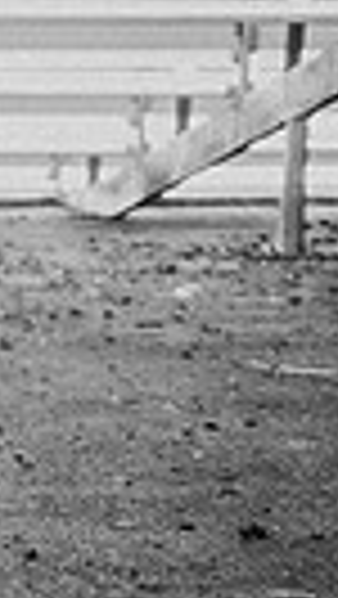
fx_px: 1765
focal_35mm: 111
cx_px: -811
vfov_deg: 18.7
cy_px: -7
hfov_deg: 8.4
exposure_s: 1/200
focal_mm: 24
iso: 200
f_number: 2.8
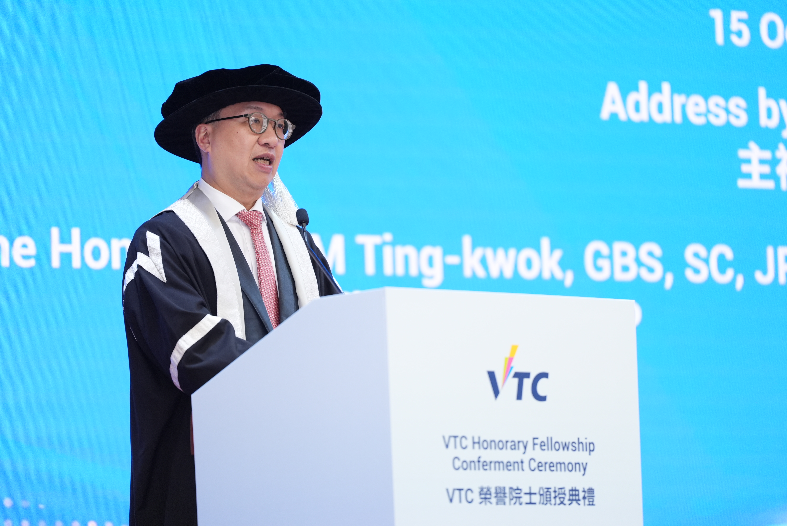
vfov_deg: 7.1
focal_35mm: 194
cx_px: 394
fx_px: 4245
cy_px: 263
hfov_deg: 10.6
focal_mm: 194
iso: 1600
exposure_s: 1/125
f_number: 2.8
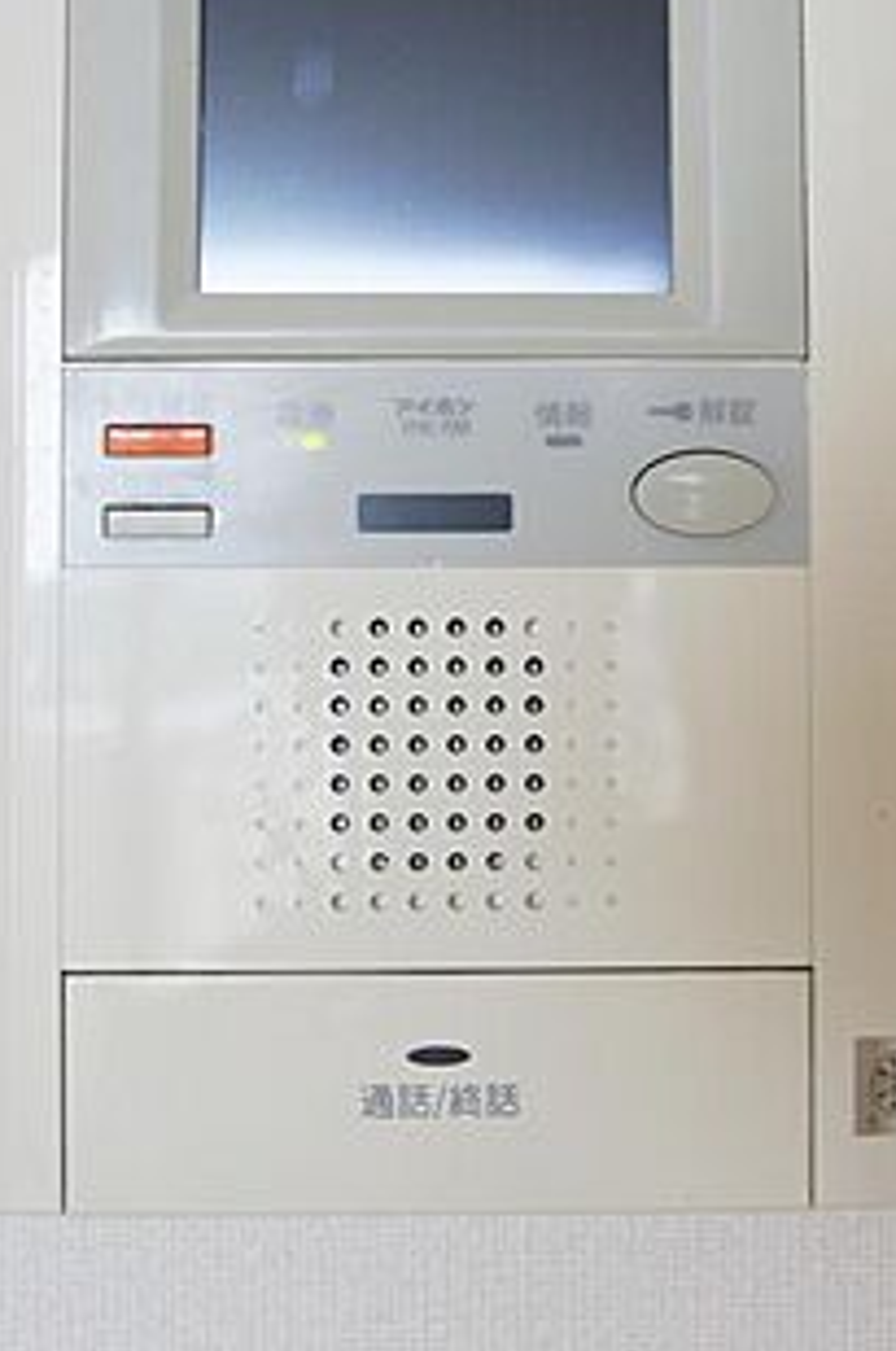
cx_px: 444
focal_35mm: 56
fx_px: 2098
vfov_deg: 35.5
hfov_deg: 24.1
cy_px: 516
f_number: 4.5
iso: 125
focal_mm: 24
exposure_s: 1/40
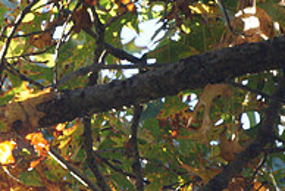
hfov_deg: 0.9
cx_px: -126
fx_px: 17760
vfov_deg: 0.6
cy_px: 203
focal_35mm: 2240
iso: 1600
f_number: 8
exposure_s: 1/320
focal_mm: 500
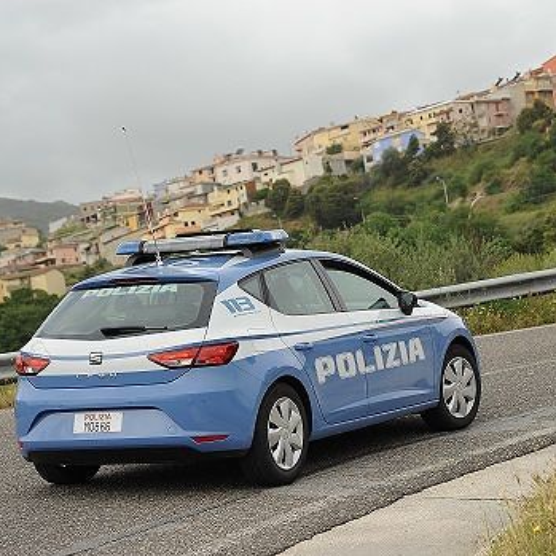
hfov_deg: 15.8
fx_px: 1999
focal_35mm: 110
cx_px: 293
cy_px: 280
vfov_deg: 15.8
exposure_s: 1/1000
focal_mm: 85
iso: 400
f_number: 5.6
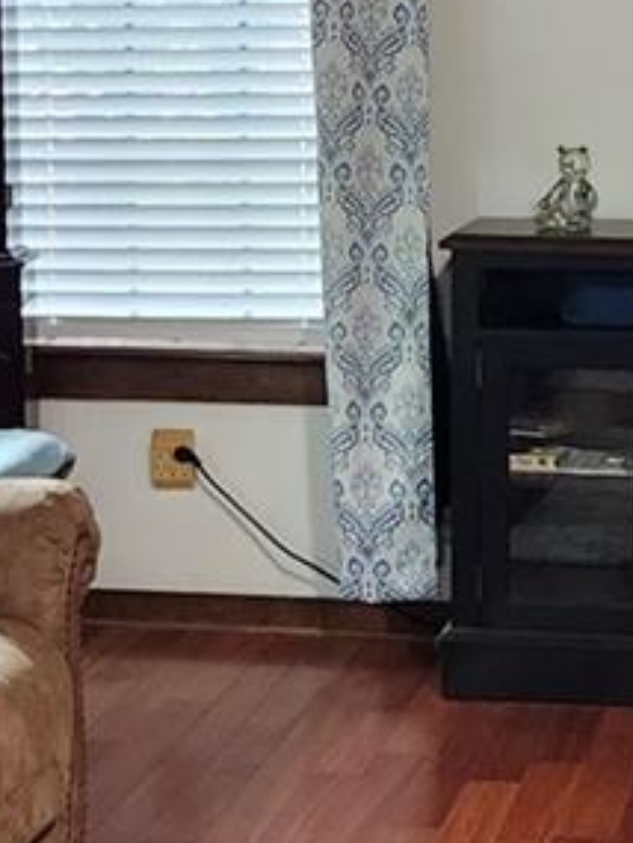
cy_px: 476
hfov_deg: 12.0
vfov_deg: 15.9
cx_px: 246
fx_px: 3021
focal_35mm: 124
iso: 800
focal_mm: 5.54
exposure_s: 1/120
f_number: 1.8
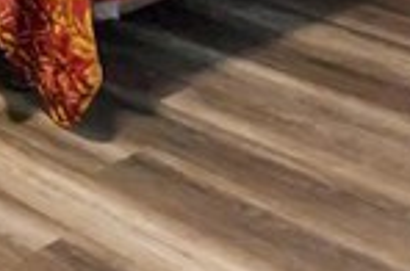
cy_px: -456
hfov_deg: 17.1
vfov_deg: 10.5
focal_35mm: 104
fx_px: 1182
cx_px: -260
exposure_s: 1/1.67
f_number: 7.1
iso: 320
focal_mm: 10
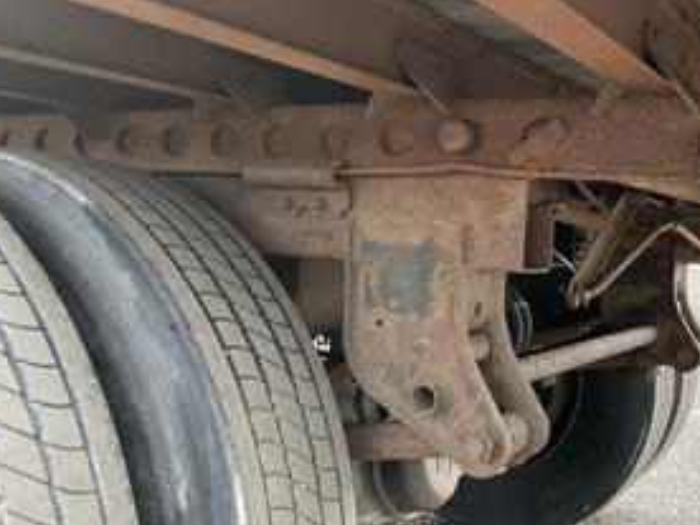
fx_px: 849
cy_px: 297
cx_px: 434
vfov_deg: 34.3
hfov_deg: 44.5
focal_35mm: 42
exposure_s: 1/122
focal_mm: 3
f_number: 1.8
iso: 64
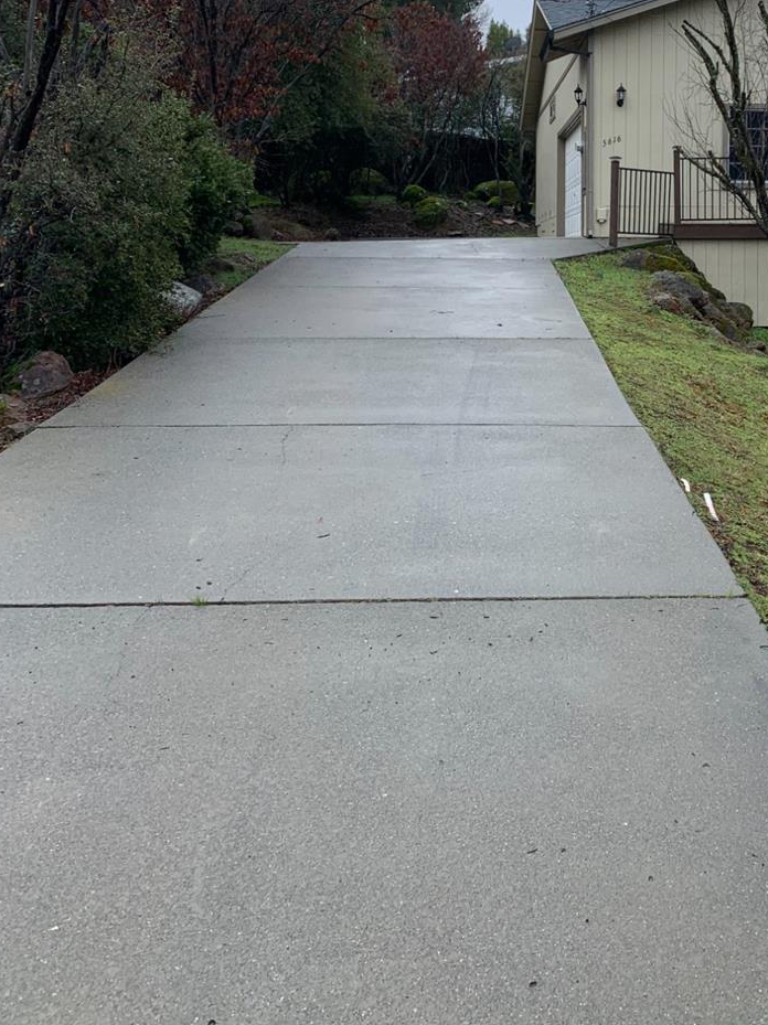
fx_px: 1243
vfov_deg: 44.0
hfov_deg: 33.7
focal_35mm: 42
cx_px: 573
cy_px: 317
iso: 25
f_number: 1.8
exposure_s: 1/879
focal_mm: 4.25
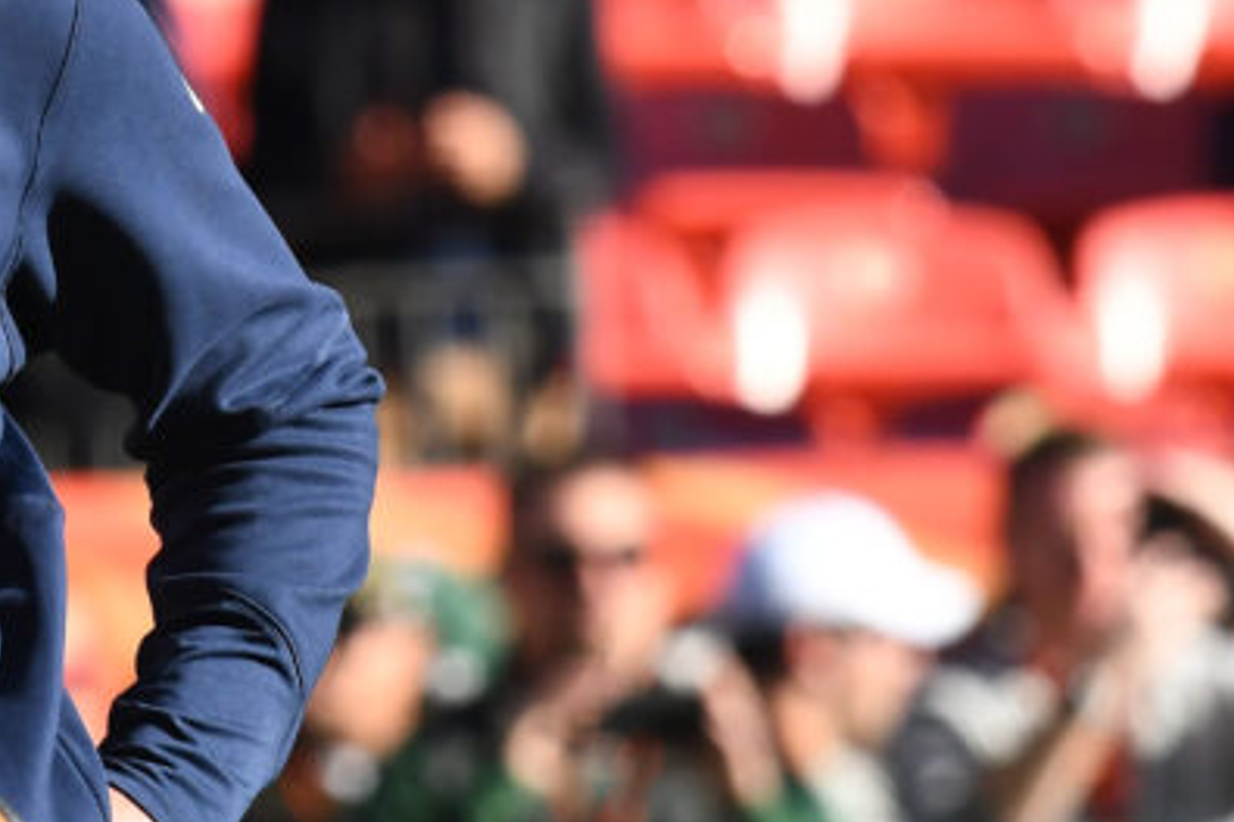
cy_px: 33
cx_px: -231
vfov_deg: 0.9
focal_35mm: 1552
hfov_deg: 1.3
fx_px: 53195
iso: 640
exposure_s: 1/2000
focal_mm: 300
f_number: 5.6
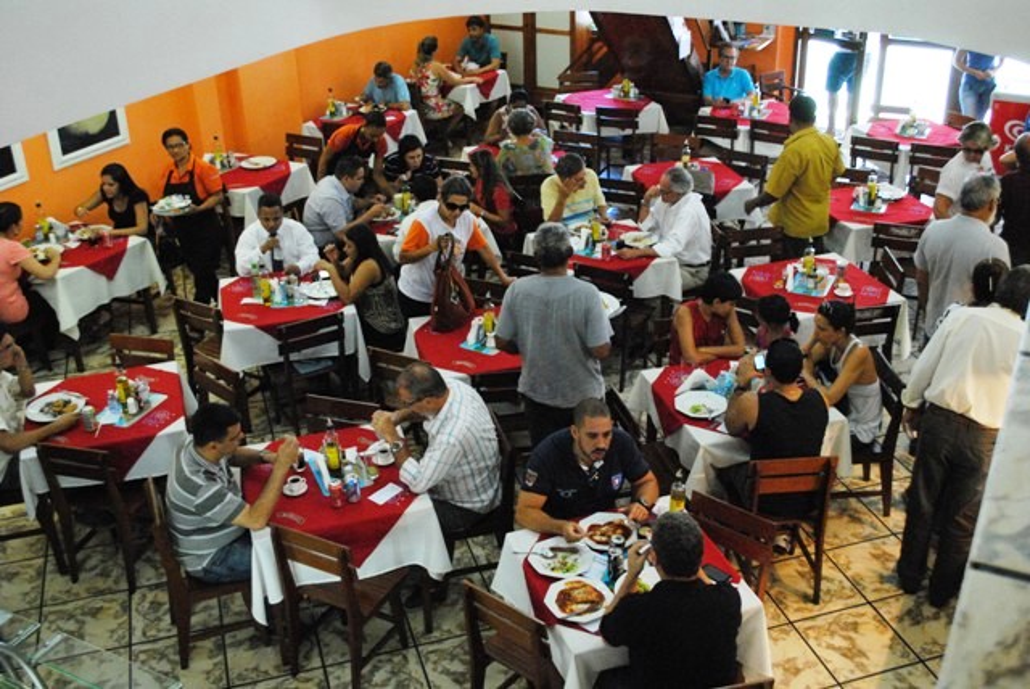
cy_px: 344
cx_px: 515
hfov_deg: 49.5
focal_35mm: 39
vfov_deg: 34.3
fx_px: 1117
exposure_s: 1/50
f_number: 4.2
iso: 1600
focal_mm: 26
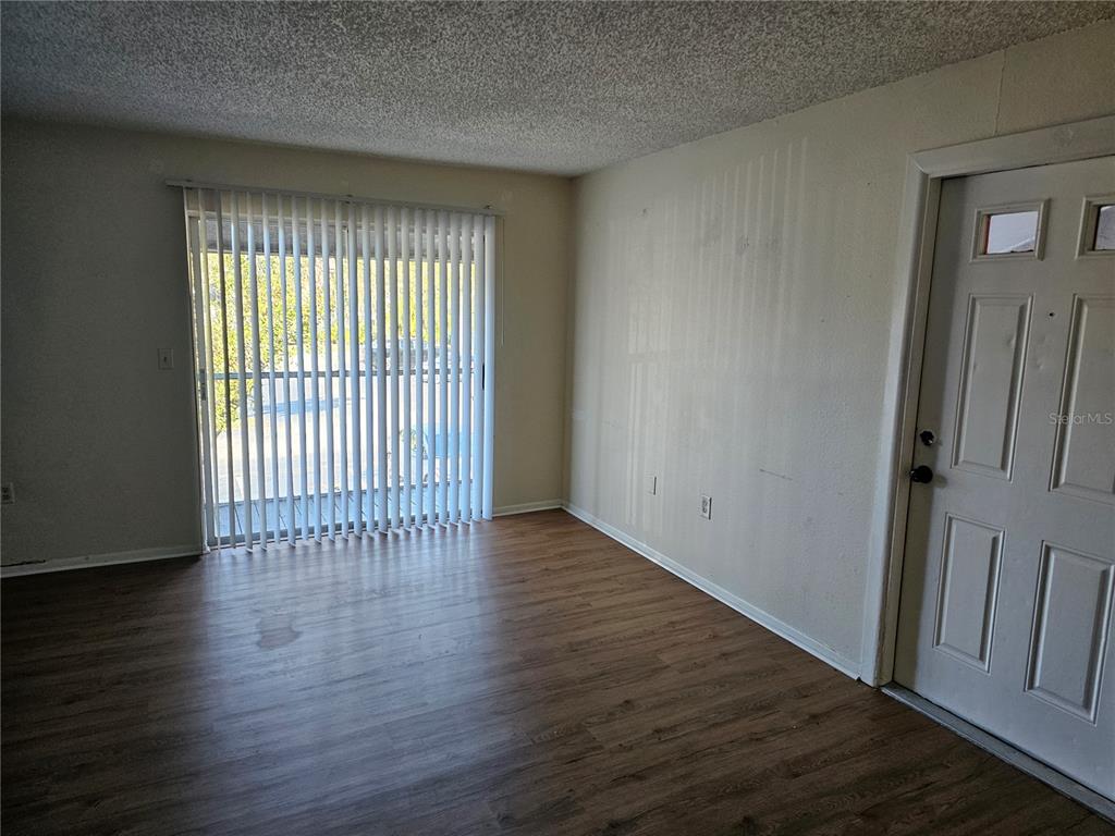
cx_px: 558
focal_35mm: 23
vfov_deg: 58.9
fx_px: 741
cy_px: 418
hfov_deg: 73.9
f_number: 1.7
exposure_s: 1/120
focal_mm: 6.3
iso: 250
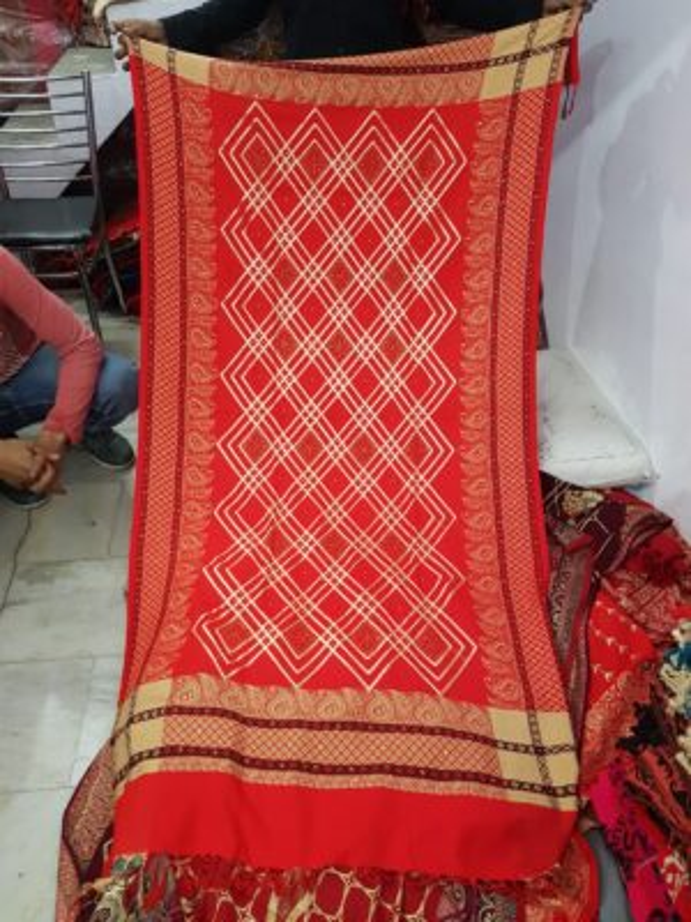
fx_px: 692
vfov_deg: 67.3
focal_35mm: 26
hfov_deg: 53.1
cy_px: 461
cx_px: 346
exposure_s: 1/20
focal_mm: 4.2
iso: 200
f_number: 1.7
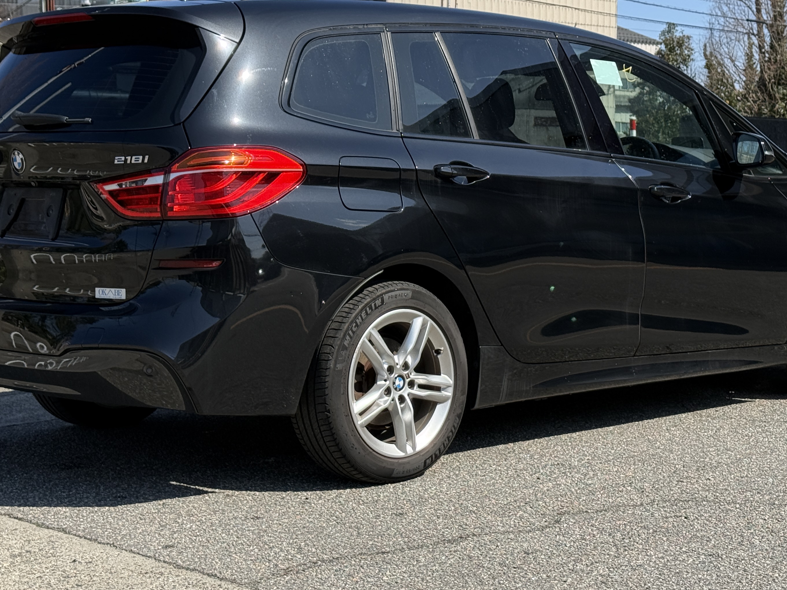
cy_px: 175
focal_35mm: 71
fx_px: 1614
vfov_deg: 20.6
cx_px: 411
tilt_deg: +0.2
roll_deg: -0.4
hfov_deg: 27.4
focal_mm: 6.76
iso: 64
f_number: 1.78
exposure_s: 1/3534
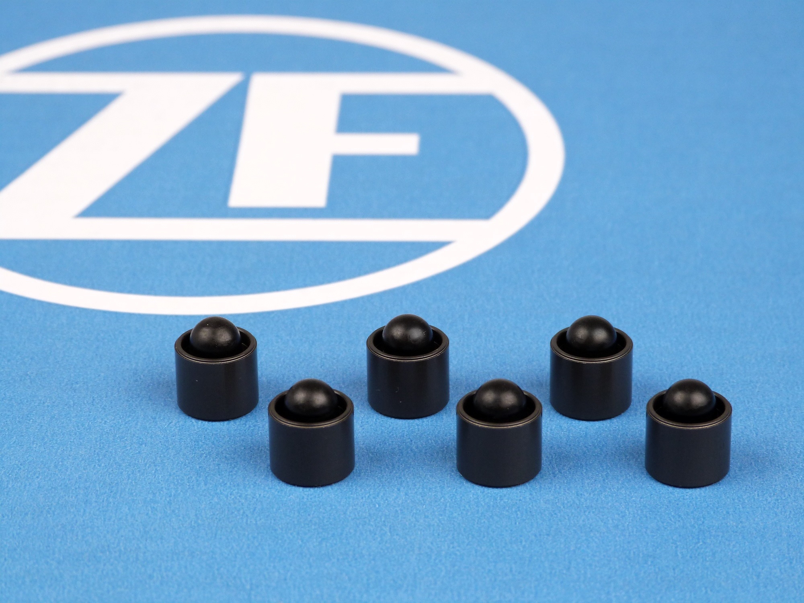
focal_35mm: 132
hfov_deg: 14.9
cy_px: 302
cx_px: 402
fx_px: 3066
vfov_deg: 11.2
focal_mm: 23.8
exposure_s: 1/80
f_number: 3.6
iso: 160
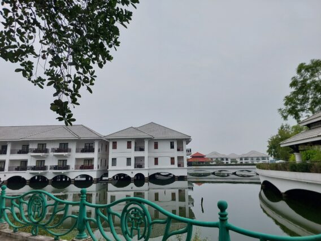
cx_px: 160
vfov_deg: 58.9
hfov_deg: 73.9
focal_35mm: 23
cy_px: 120
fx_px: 213
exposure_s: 1/441
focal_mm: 5.06
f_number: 1.8
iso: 25
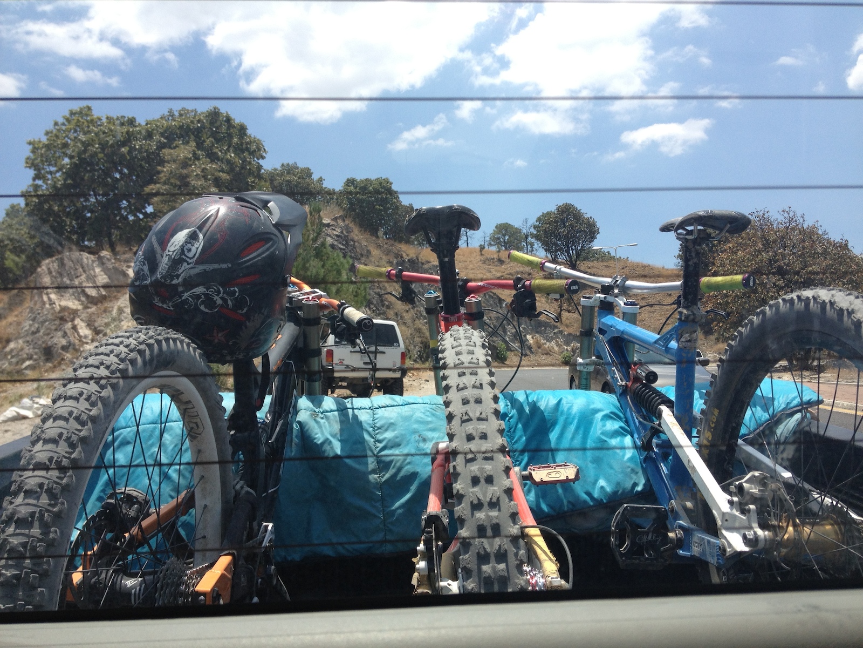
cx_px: 432
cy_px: 324
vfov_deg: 40.7
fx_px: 873
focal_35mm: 35
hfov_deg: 52.6
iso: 64
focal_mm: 4.28
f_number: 2.4
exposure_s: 1/1175
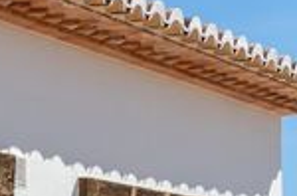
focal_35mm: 142
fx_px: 1169
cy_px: 340
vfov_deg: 9.2
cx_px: -571
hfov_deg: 10.6
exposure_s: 1/400
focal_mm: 15
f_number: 8
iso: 125
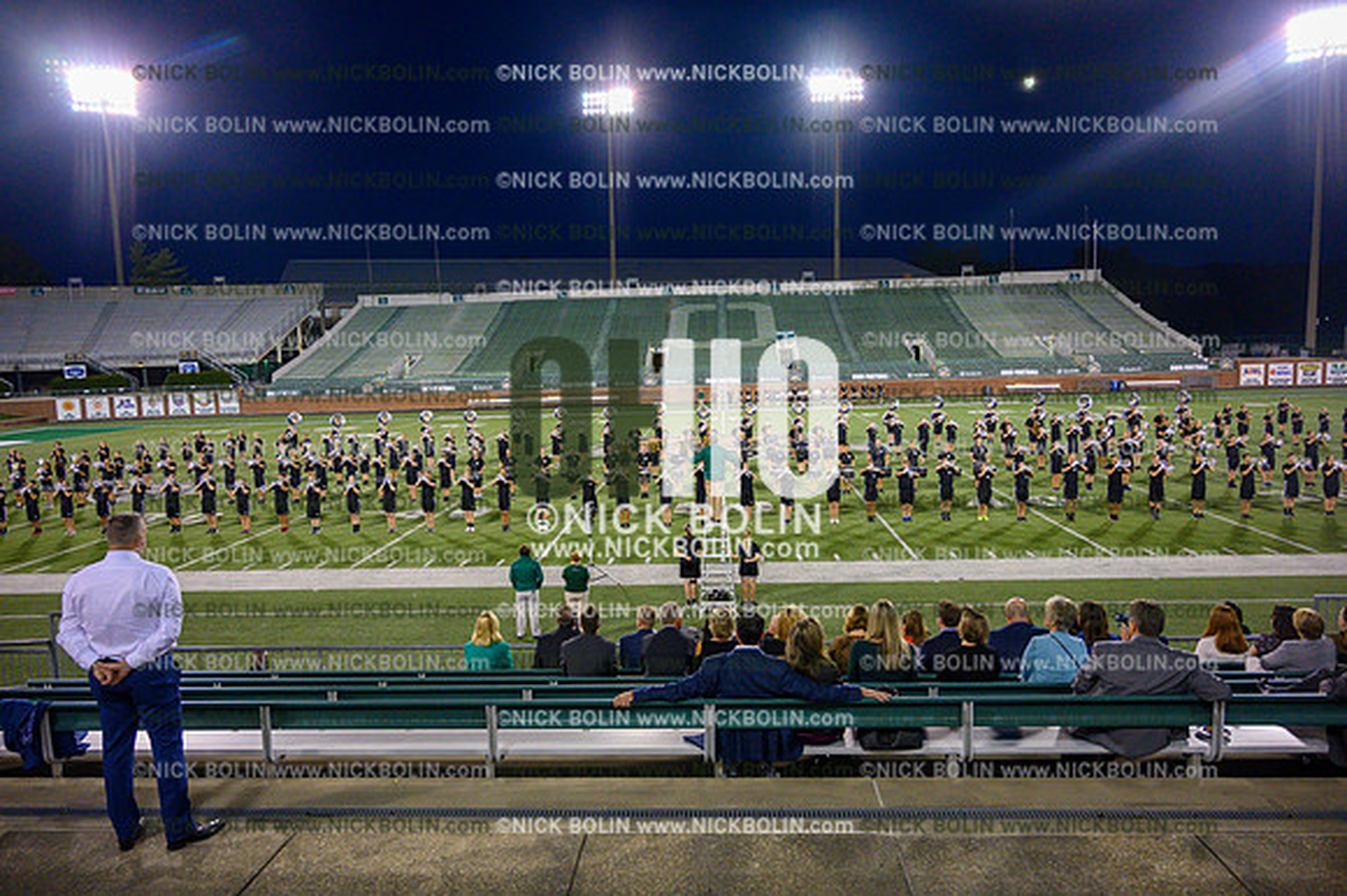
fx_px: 897
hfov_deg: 73.8
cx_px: 674
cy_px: 448
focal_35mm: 24
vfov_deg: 53.1
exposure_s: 1/1000
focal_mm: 24
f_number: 4
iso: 4000
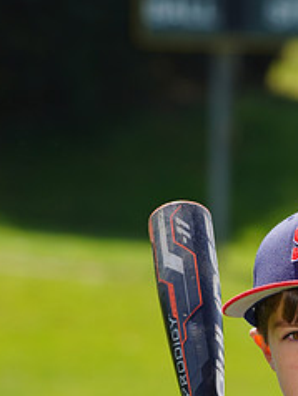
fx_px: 5523
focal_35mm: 482
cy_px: 479
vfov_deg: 4.1
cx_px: 310
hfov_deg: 3.1
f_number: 8
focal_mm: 206
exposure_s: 1/250
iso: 100
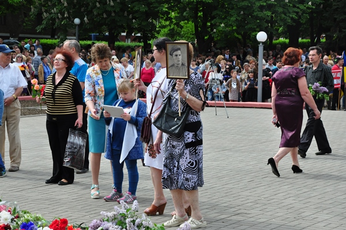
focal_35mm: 93
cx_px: 173
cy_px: 115
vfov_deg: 14.7
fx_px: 893
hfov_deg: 21.9
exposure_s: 1/800
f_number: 10
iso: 800
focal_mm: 62
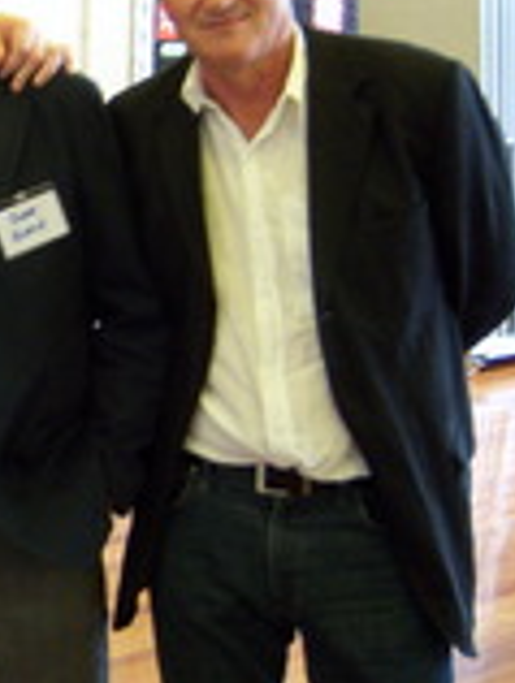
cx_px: -201
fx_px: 1642
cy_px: 281
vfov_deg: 23.5
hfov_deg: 16.6
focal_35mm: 83
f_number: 2.8
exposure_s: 1/10
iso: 160
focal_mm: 7.5
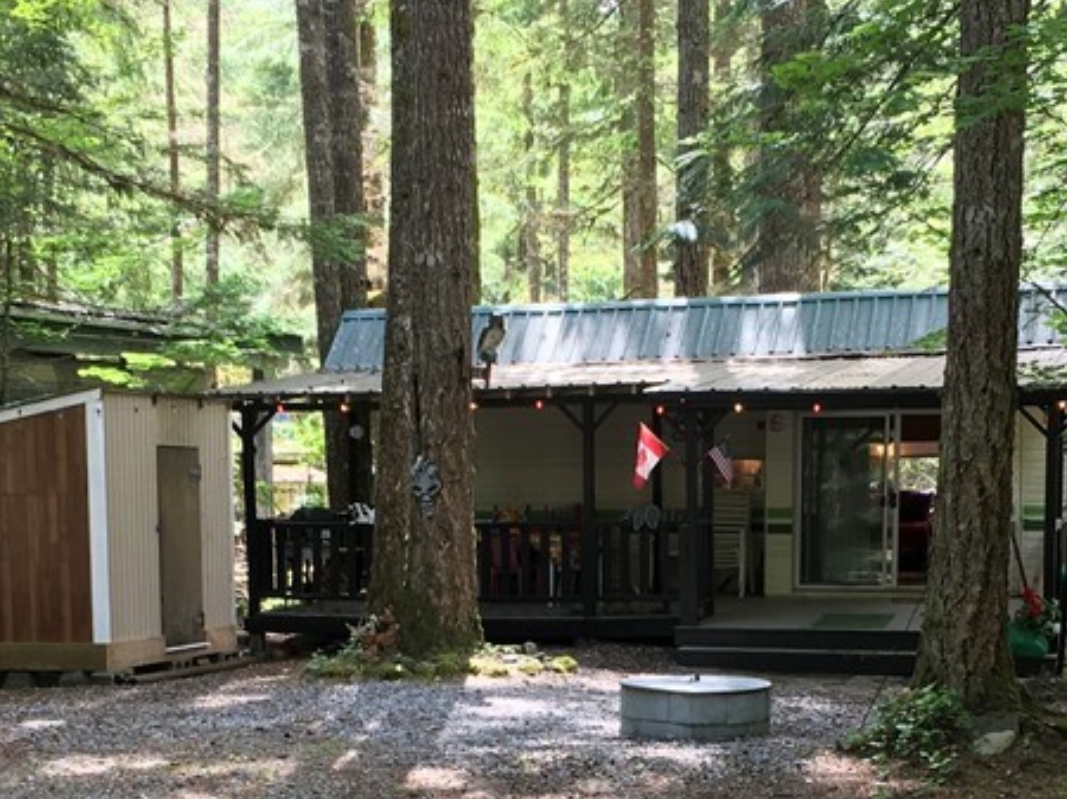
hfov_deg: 29.4
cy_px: 737
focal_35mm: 66
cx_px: 505
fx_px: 2033
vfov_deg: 21.7
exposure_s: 1/60
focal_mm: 4.15
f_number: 2.2
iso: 32
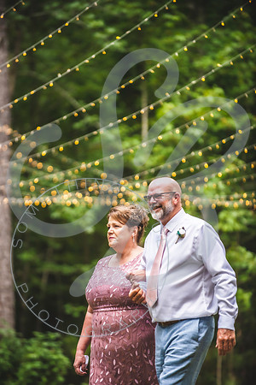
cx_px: 128
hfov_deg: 6.9
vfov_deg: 10.3
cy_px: 192
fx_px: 2133
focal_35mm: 200
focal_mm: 200
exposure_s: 1/640
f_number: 3.2
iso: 800
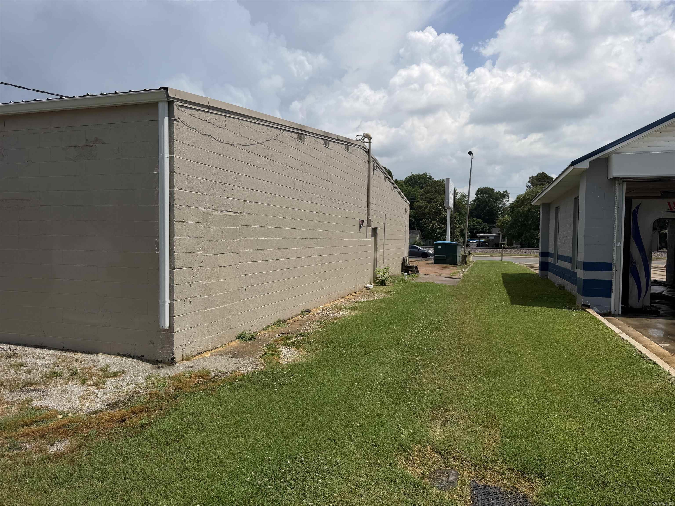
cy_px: 253
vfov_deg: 56.8
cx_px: 338
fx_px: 468
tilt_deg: -1.0
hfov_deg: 71.6
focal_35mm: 24
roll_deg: -0.5
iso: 80
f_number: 1.78
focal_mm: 6.76
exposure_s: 1/8130
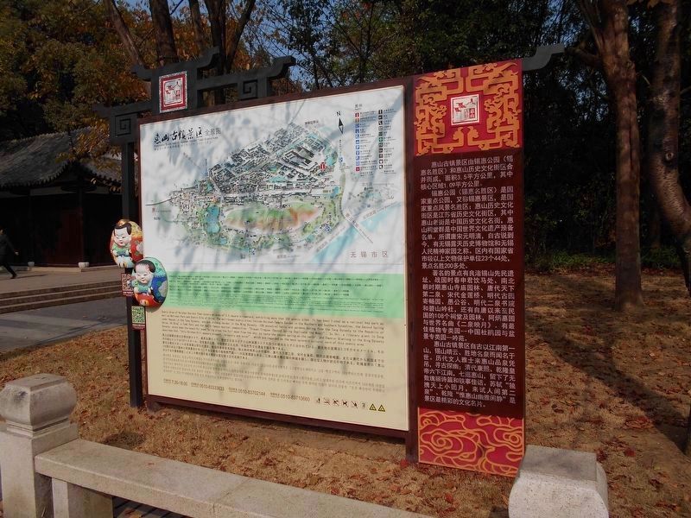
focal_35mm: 26
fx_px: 519
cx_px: 346
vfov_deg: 53.1
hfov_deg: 67.3
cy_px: 259
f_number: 8
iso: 80
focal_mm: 4.6
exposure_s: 1/320
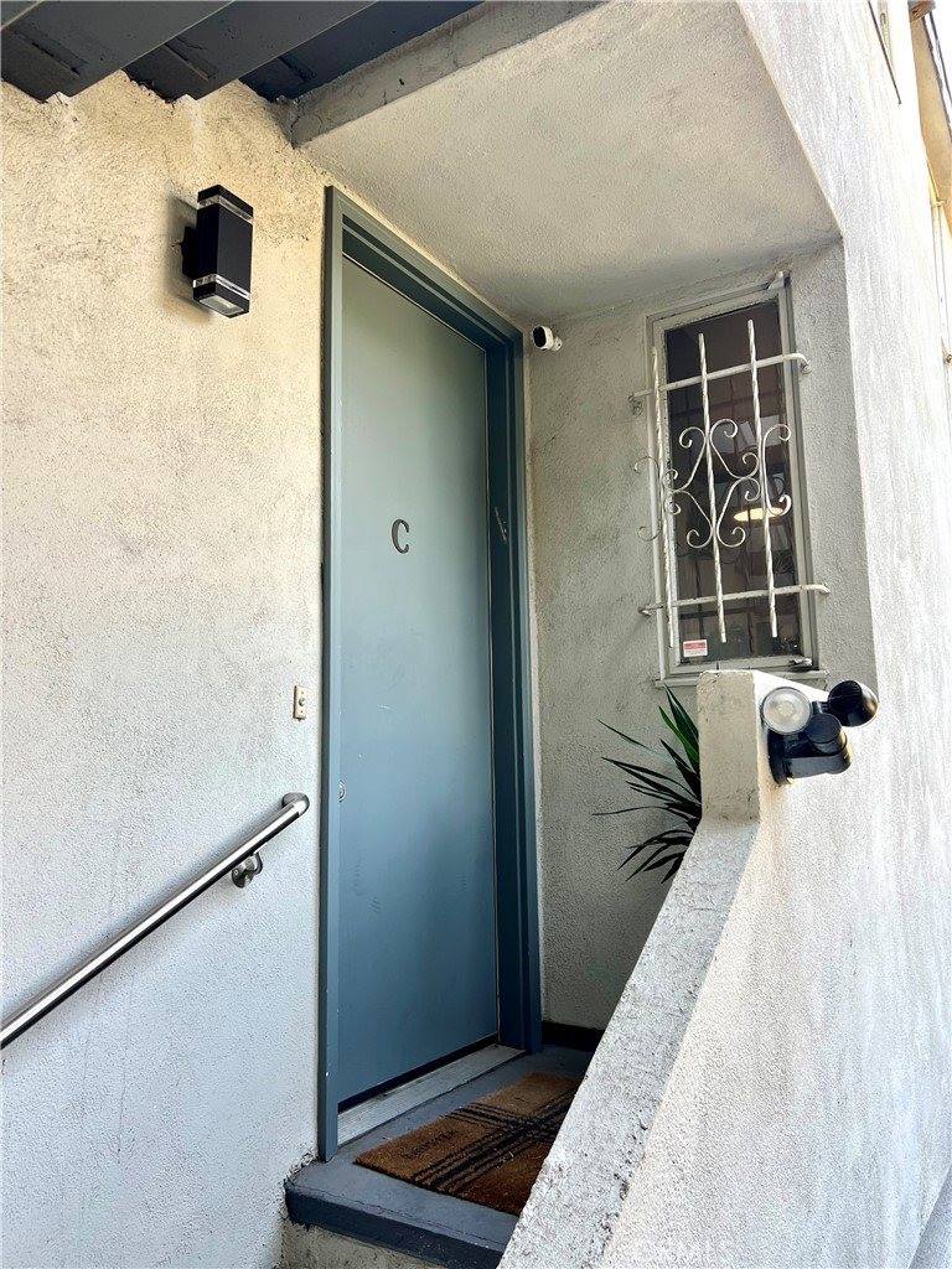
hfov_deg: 53.1
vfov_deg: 67.3
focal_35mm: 26
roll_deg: +1.8
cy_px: 634
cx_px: 476
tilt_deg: +9.0
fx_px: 953
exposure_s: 1/121
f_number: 1.5
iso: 40
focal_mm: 5.7
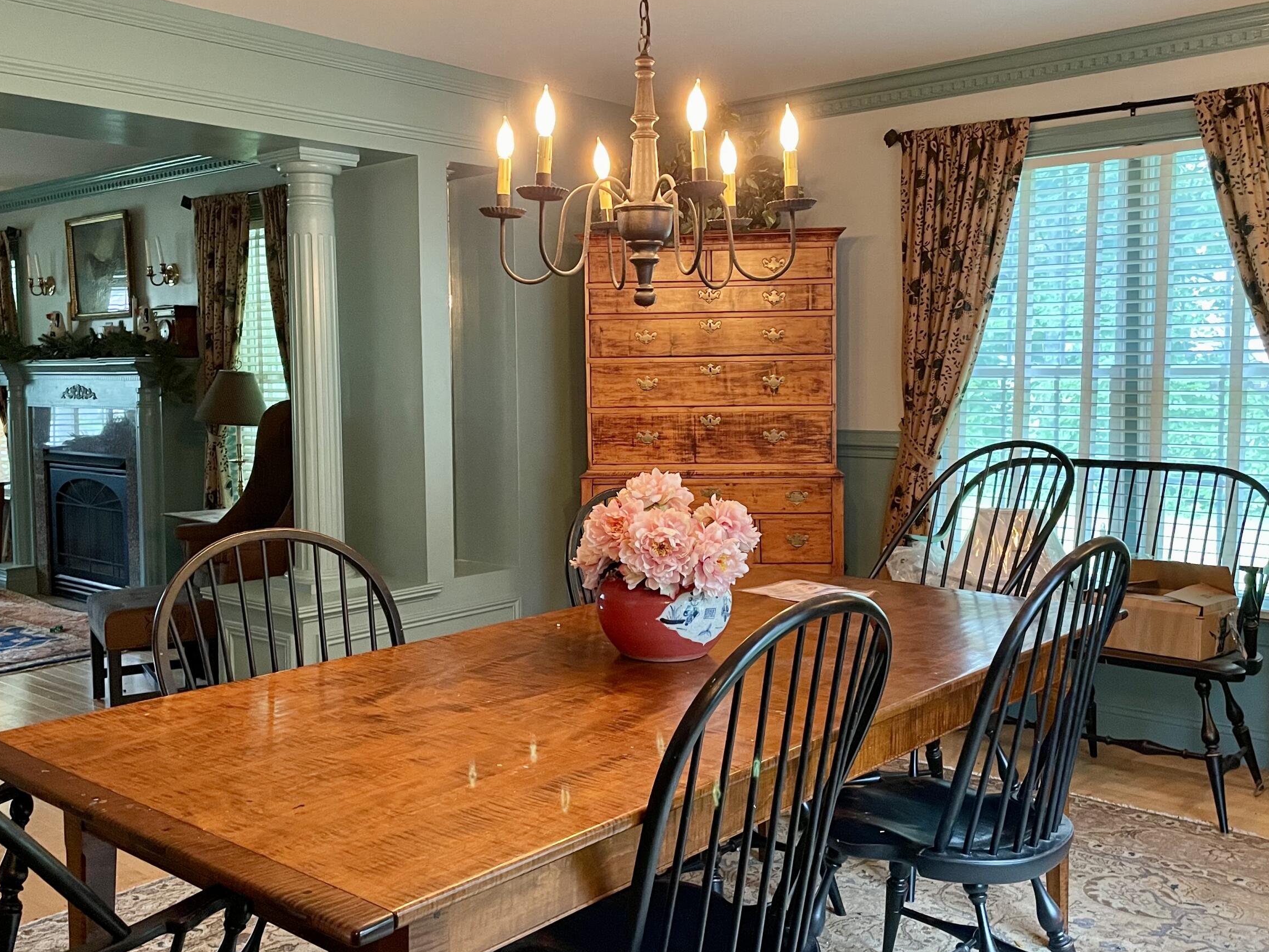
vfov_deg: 41.8
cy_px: 437
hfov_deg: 53.9
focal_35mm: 34
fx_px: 1247
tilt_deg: -4.0
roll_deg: +0.9
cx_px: 615
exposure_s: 1/40
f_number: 1.6
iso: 320
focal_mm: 4.2
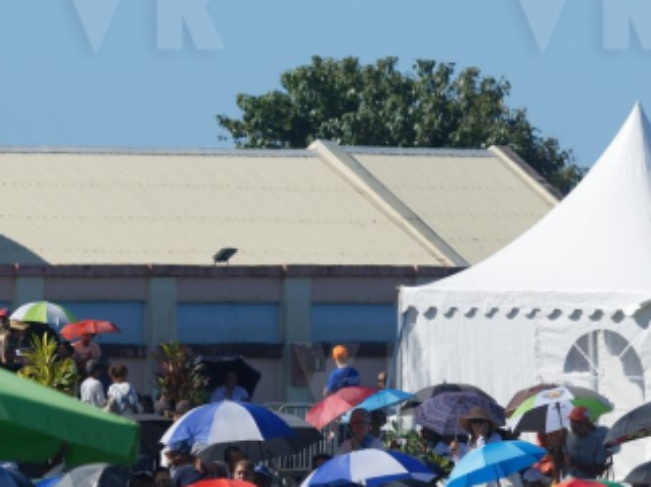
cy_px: 456
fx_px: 10110
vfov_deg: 2.8
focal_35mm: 538
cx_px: 144
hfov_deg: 3.7
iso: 250
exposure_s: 1/2500
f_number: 5.6
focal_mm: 150
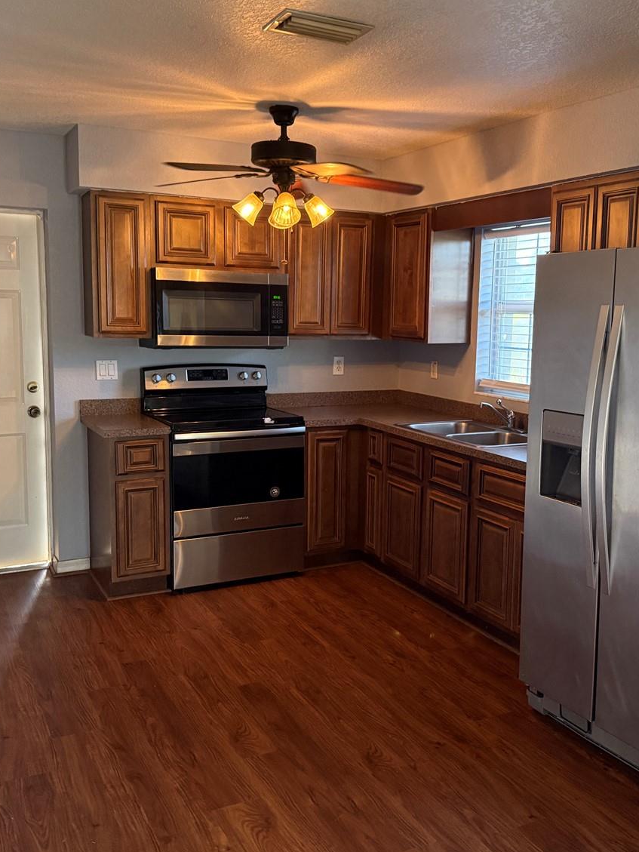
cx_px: 363
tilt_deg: -8.5
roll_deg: -1.2
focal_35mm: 34
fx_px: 837
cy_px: 415
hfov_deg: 41.7
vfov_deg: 53.9
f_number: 1.78
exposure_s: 1/60
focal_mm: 6.76
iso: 400
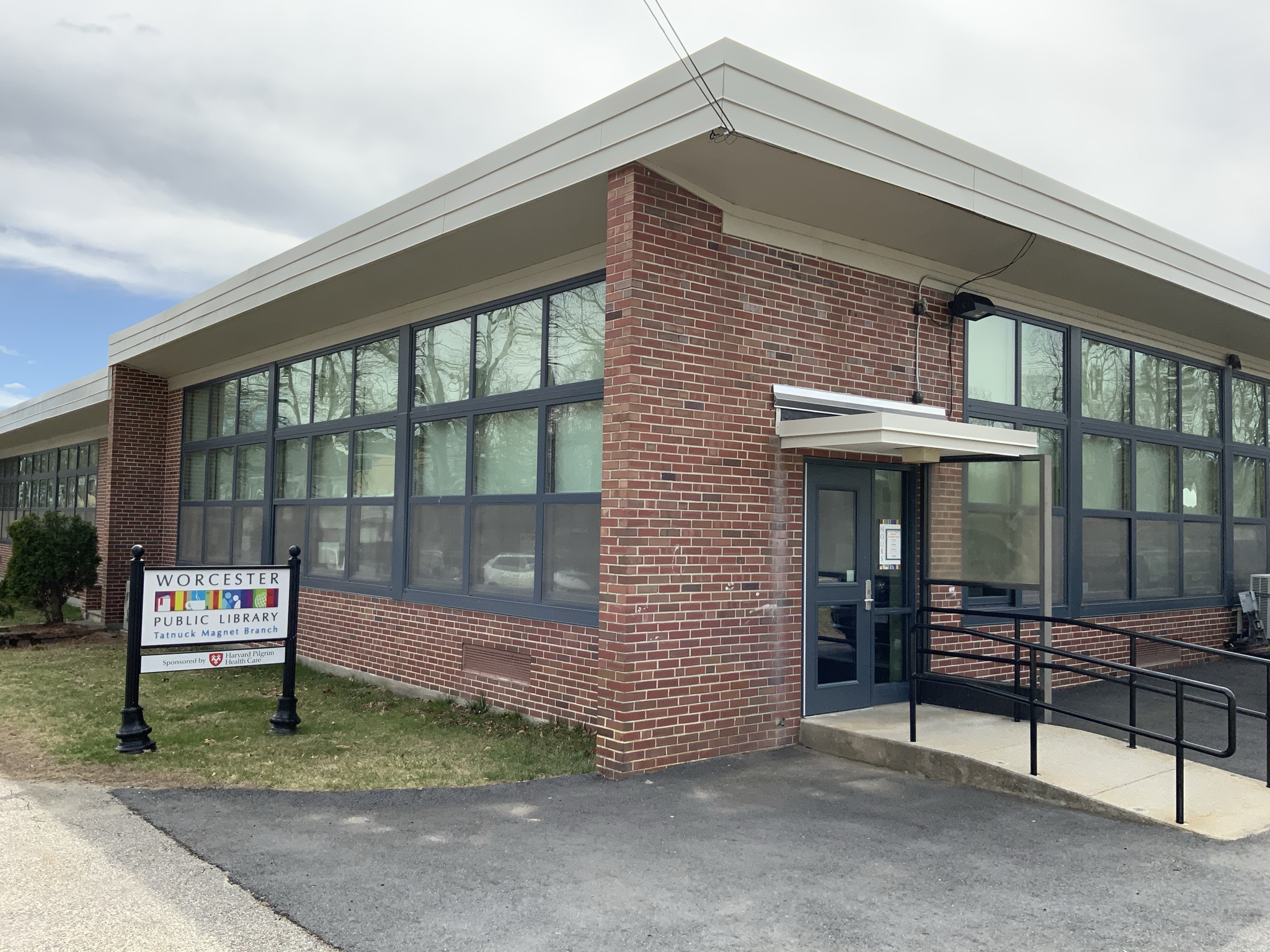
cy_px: 476
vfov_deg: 48.2
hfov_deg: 61.7
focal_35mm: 29
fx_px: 1064
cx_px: 635
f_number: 1.8
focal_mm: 3
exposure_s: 1/1279
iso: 16
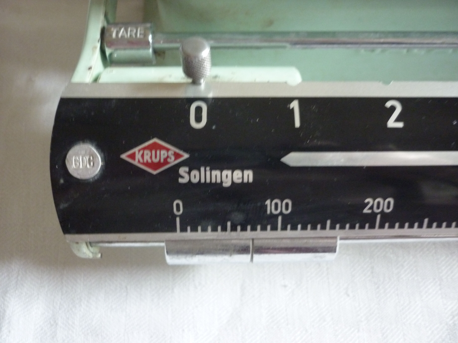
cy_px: 172
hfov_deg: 55.4
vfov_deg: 42.9
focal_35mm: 33
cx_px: 229
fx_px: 437
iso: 400
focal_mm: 5.5
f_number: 2.8
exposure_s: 1/10
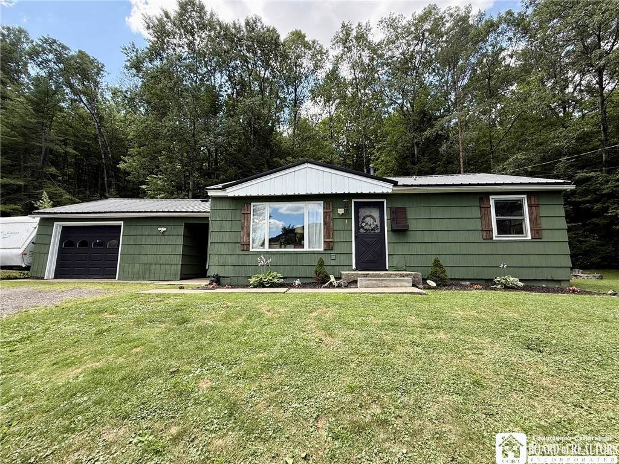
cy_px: 232
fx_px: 250
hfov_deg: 102.1
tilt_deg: +7.5
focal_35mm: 14
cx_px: 310
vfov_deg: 85.7
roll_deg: -0.5
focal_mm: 2.22
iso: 50
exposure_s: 1/357
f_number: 2.2
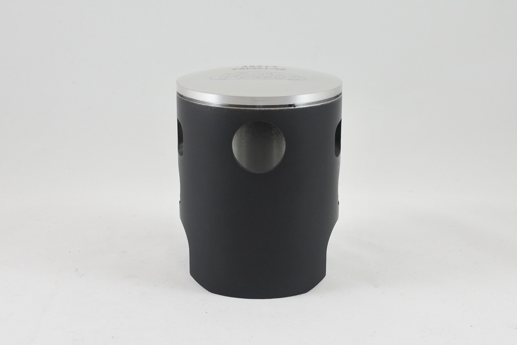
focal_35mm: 33
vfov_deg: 40.0
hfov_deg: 57.2
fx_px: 474
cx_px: 258
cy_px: 172
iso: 400
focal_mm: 12.3
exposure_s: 1/160
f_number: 3.8
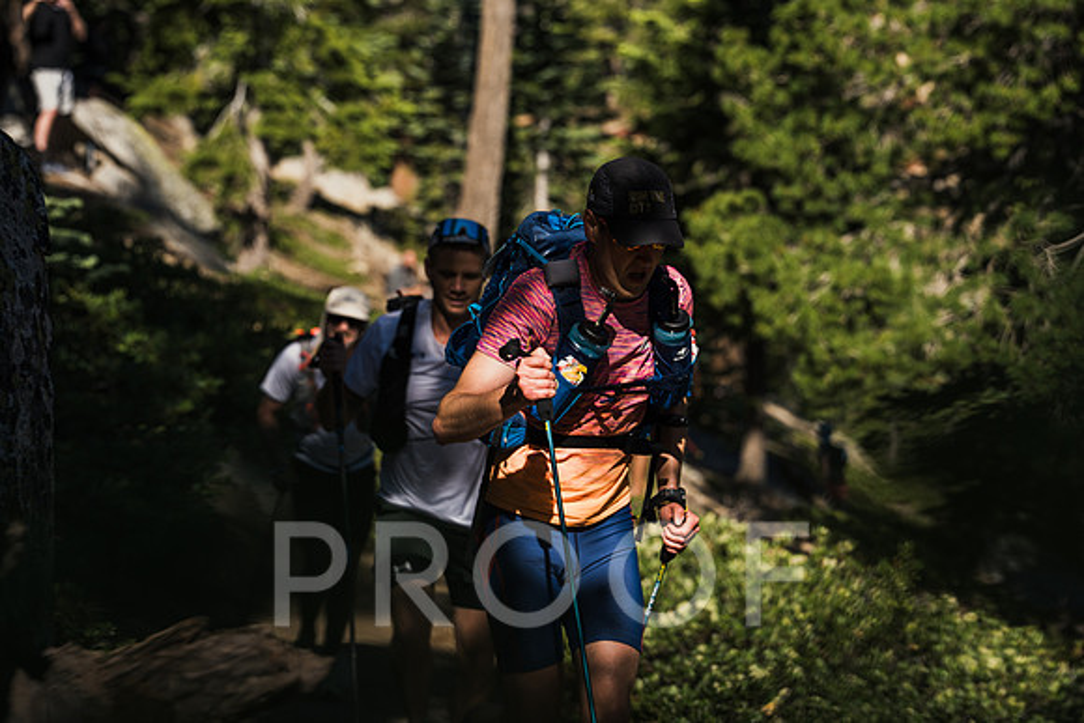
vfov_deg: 12.6
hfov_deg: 18.8
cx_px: 542
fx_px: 3283
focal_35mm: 109
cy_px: 362
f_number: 4.5
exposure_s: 1/2000
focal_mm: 109
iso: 100
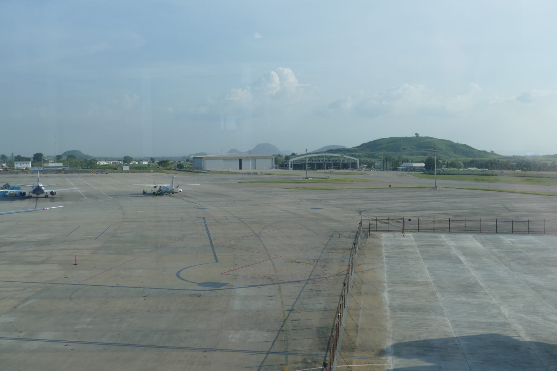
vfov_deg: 34.2
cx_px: 278
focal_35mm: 39
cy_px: 186
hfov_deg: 49.6
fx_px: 603
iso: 125
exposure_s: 1/1000
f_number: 3.1
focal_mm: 14.24
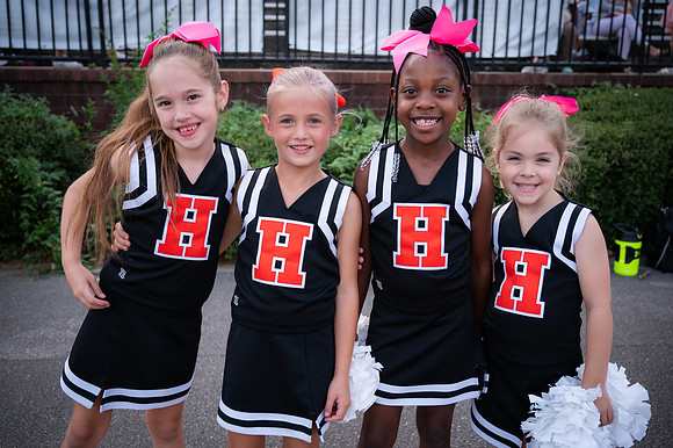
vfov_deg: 37.8
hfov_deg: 54.5
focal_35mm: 35
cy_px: 224
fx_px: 654
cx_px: 336
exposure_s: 1/640
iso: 640
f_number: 4
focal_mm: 35
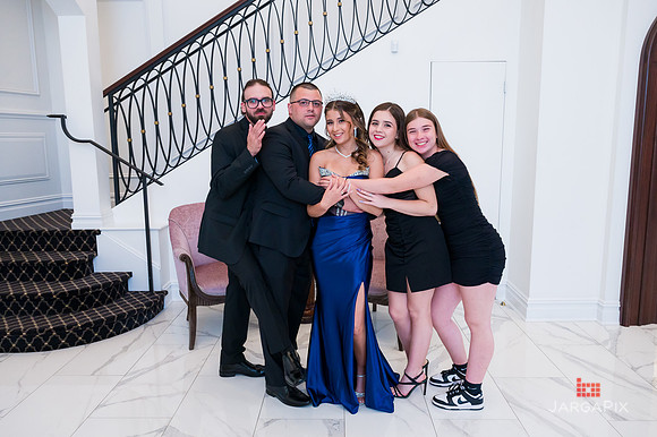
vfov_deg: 49.0
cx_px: 329
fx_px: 479
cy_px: 207
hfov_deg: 68.9
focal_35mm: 26
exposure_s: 1/200
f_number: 5.6
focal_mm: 24
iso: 1600
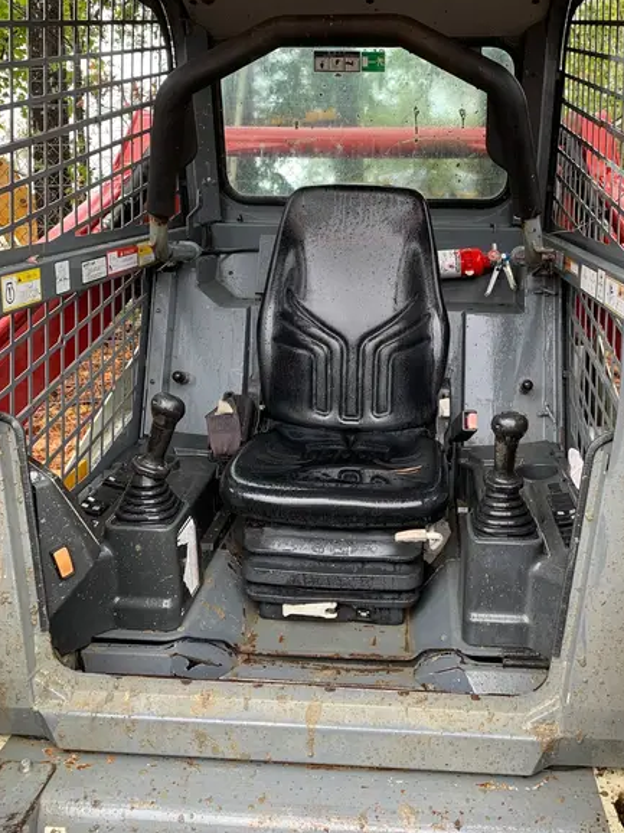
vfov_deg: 54.9
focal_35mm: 33
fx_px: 794
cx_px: 367
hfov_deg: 42.8
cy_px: 324
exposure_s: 1/107
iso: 100
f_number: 1.8
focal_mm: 4.25
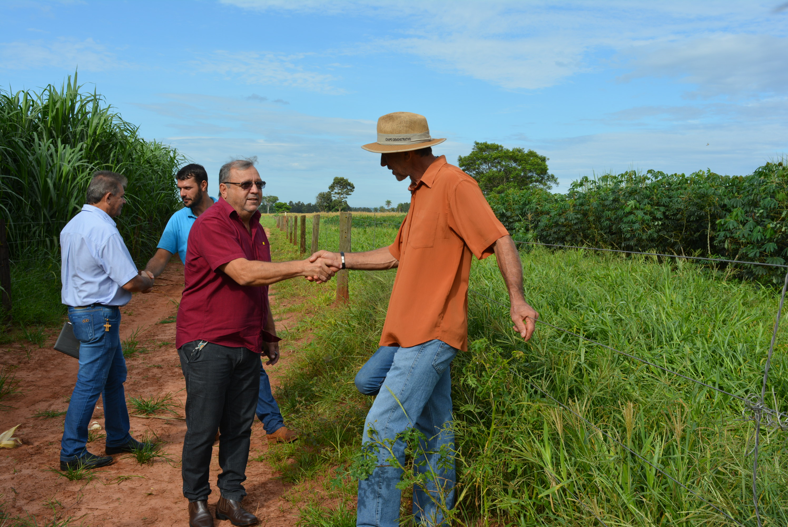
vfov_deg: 35.6
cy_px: 264
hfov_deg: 51.2
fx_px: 821
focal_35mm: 38
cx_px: 394
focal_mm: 25
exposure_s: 1/250
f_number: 8
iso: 110
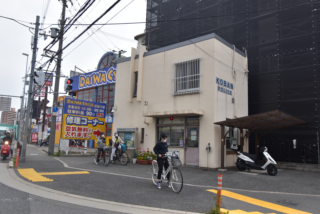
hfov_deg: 61.9
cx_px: 160
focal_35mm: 30
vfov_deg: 43.7
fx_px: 267
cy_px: 107
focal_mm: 20
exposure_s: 1/400
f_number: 11
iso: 400
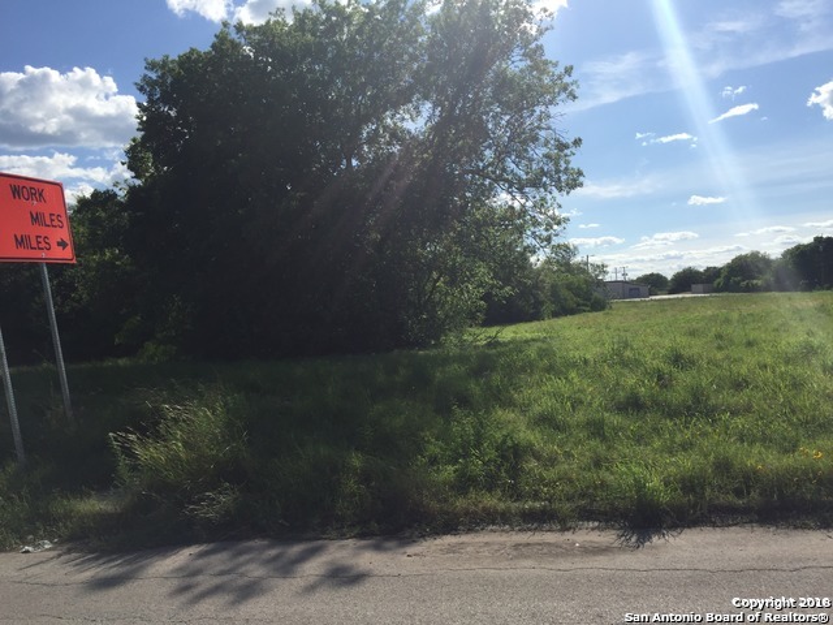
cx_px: 416
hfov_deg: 61.7
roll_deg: +3.6
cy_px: 312
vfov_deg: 48.2
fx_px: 698
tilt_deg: +1.0
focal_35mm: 29
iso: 32
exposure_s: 1/3597
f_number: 2.2
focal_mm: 4.15
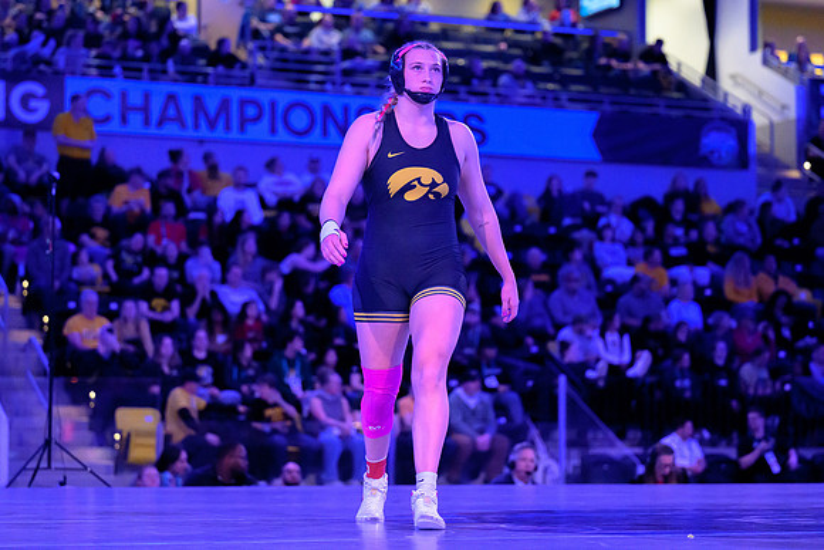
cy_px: 244
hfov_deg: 19.9
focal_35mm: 102
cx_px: 388
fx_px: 2344
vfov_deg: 13.4
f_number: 2.8
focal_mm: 92
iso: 20000
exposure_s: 1/800
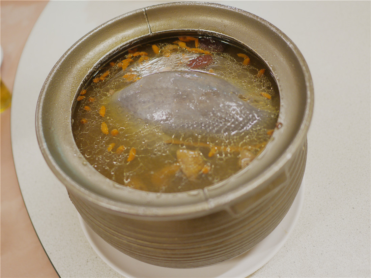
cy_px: 139
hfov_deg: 60.0
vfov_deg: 46.8
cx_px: 186
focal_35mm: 30
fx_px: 322
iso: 400
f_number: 1.7
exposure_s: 1/60
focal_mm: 15
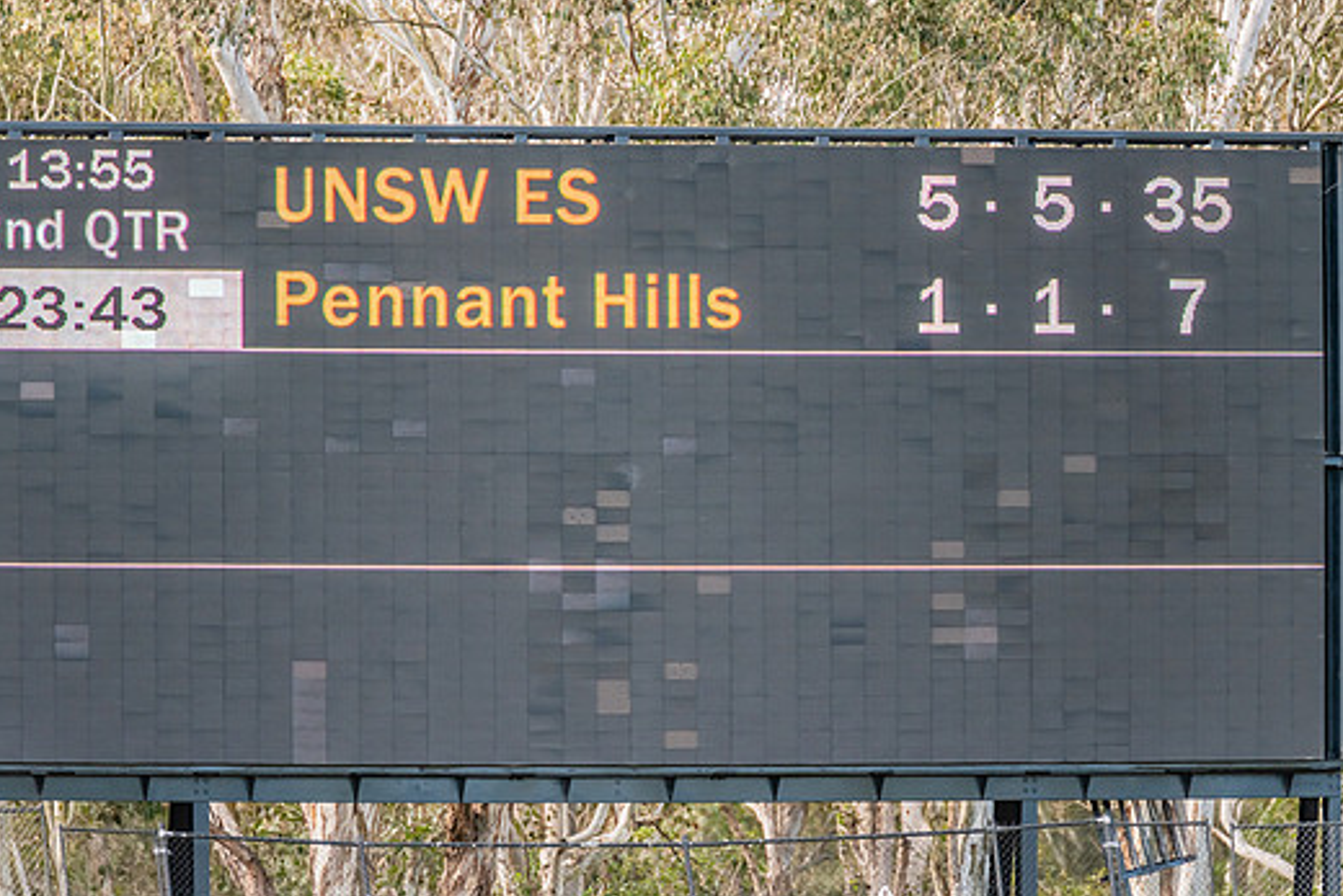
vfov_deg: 2.9
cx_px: 597
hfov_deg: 4.3
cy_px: 414
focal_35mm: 476
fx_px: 17761
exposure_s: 1/1600
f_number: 4
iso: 1250
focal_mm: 420
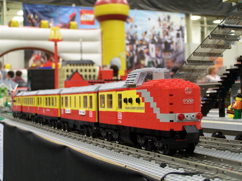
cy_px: 90
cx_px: 121
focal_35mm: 64
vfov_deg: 22.9
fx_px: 447
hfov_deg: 30.3
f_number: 3.2
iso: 80
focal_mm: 10.7
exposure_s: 1/2
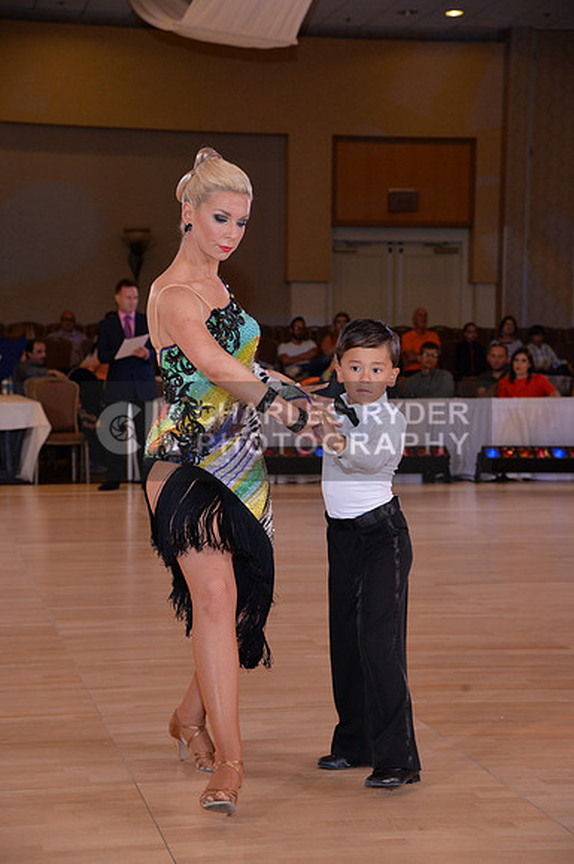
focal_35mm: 78
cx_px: 287
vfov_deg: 26.0
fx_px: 1871
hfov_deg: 17.4
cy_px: 432
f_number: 6.3
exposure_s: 1/250
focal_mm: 78
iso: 2000
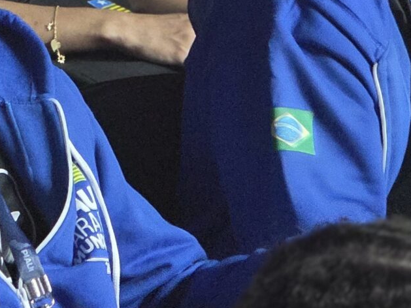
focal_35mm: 468
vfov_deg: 3.2
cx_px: -88
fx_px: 5558
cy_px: -265
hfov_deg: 4.2
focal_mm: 18.6
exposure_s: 1/24
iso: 2000
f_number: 3.4
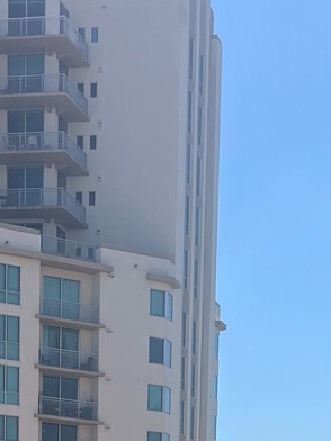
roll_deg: -0.3
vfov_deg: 16.1
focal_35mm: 106
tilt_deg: -6.2
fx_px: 1351
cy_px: 760
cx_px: 241
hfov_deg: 13.9
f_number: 1.6
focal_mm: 5.1
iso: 50
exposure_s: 1/4854
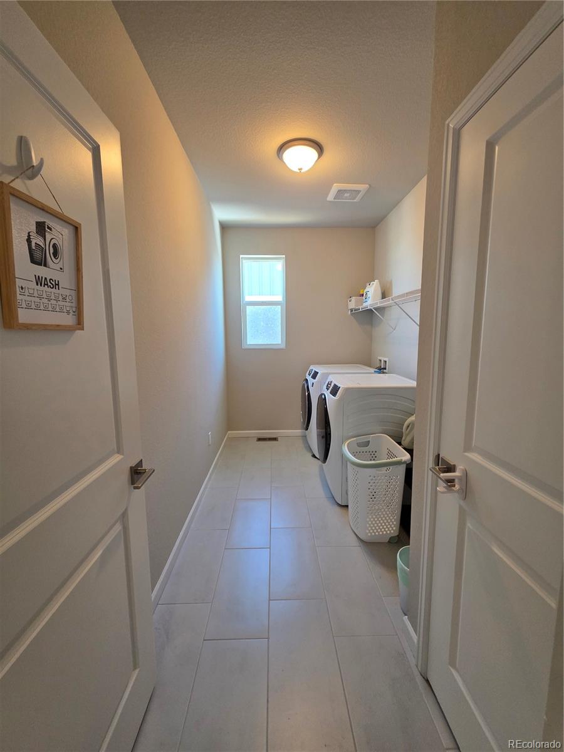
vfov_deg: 106.2
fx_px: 282
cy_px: 376
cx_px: 282
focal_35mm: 13
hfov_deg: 89.9
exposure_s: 1/120
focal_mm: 2.2
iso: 250
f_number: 1.9
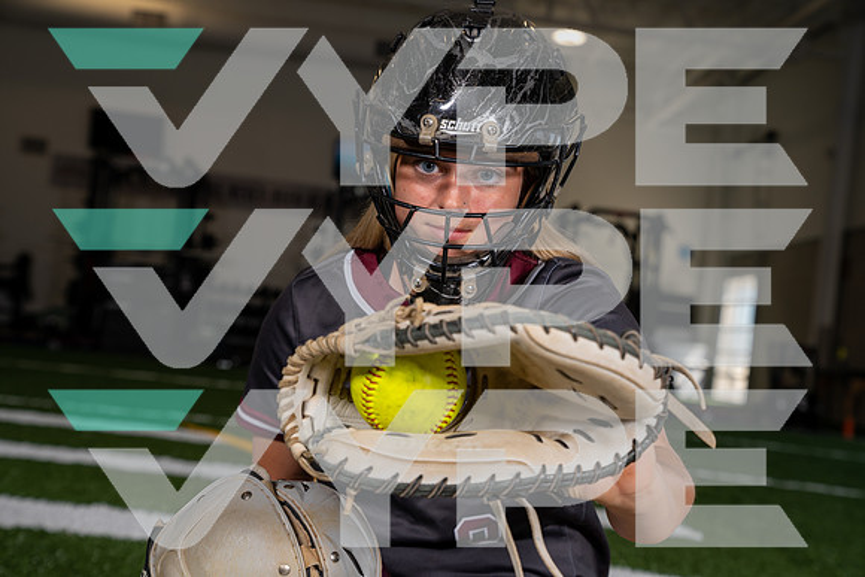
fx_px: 1610
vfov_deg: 20.3
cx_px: 432
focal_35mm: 67
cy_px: 288
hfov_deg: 30.1
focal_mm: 67
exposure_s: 1/200
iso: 200
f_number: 5.6
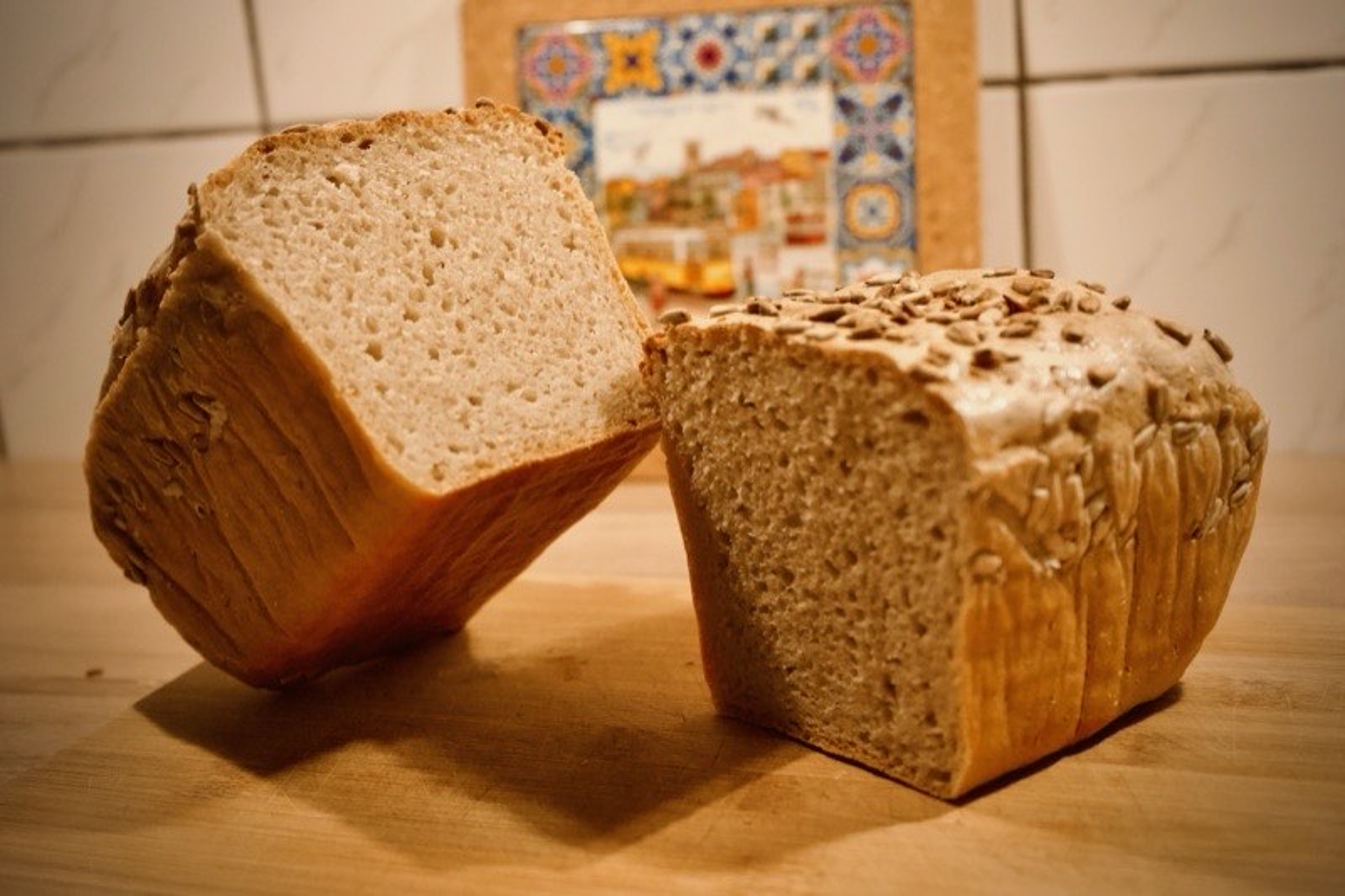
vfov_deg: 29.9
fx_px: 1681
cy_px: 448
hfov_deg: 43.6
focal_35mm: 45
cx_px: 672
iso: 3200
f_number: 5
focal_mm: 45
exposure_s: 1/200
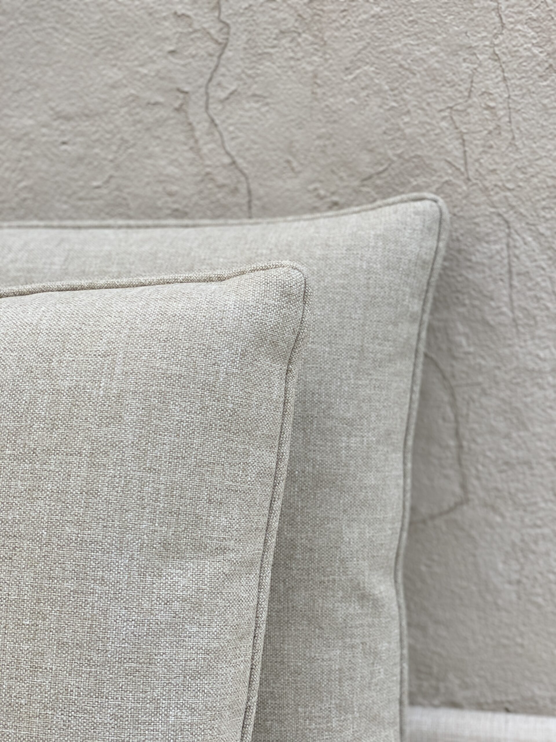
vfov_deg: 36.8
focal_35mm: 52
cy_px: 371
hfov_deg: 28.0
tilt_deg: -15.9
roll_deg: +4.7
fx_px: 1114
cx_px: 278
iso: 40
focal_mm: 6
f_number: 2
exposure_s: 1/122
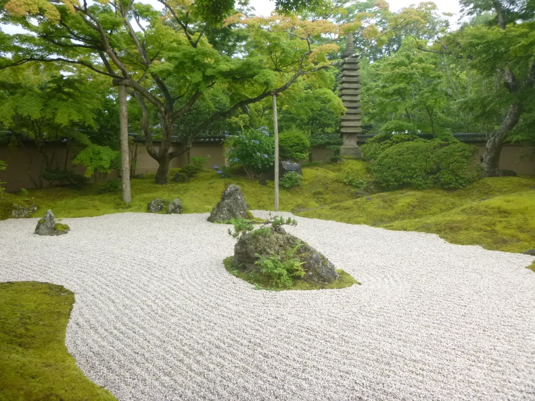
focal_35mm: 25
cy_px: 200
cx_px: 268
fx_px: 386
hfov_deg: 69.4
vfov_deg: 54.9
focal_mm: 4.5
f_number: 3.9
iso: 125
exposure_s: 1/60
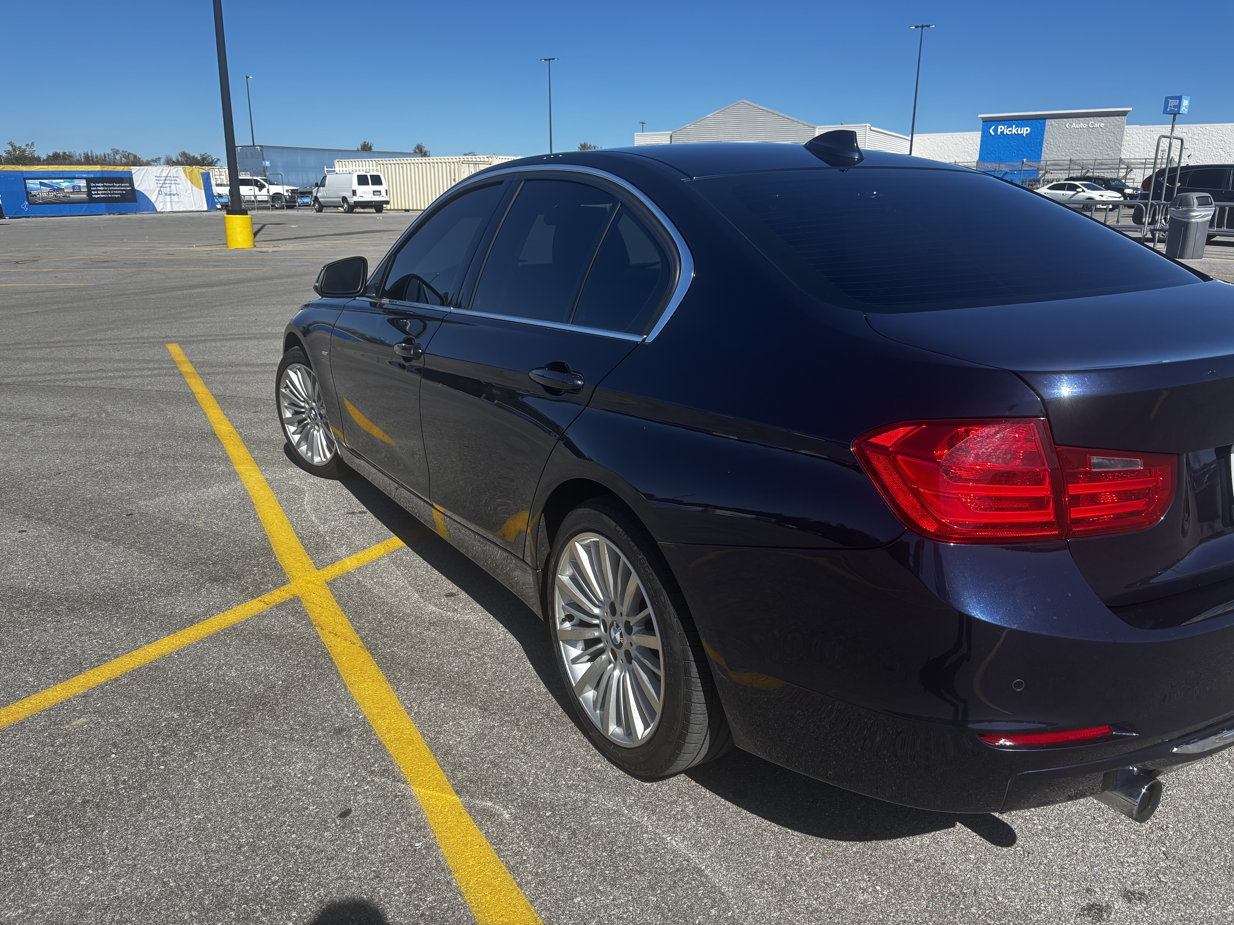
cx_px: 617
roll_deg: -0.9
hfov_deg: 67.3
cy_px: 462
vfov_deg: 53.1
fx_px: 927
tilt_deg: -15.4
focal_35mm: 26
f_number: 1.6
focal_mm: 5.96
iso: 50
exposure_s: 1/3021
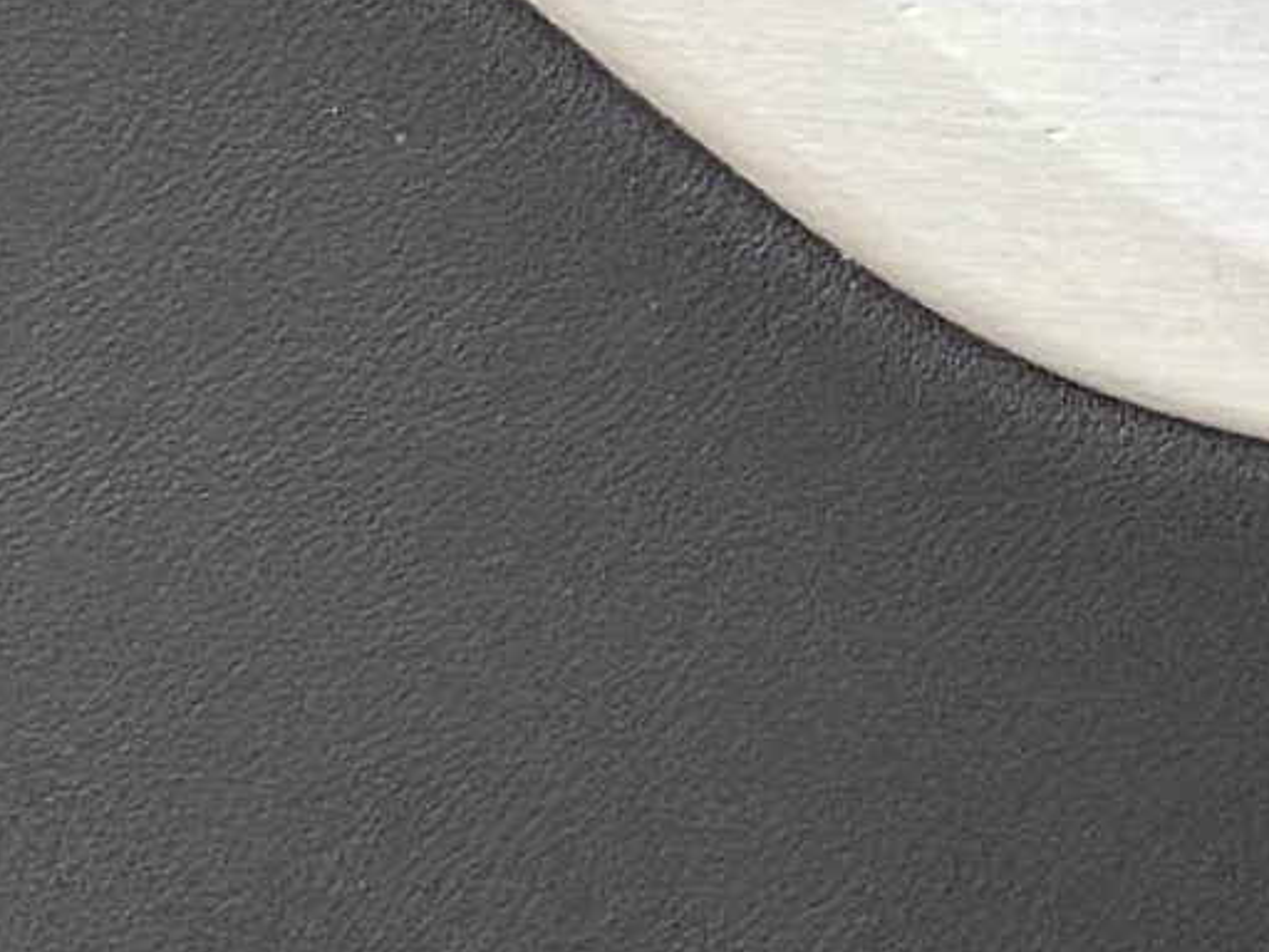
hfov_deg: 5.2
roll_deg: +0.4
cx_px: 1695
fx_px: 13857
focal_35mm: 378
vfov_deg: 3.9
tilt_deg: -9.3
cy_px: -568
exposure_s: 1/100
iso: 64
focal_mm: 6.86
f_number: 1.78
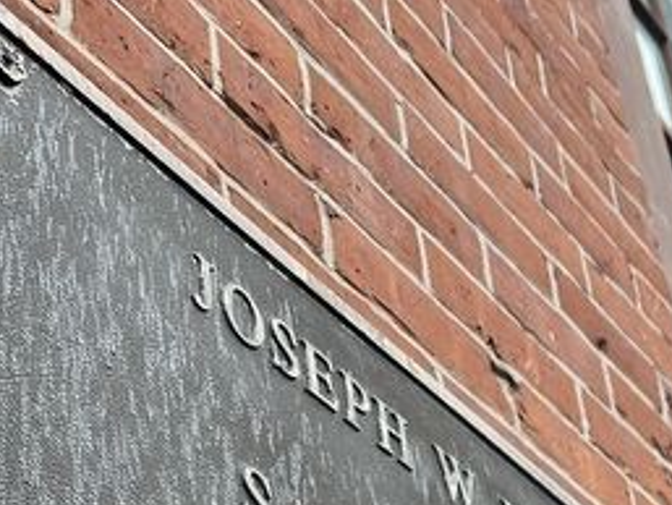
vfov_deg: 16.4
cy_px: 780
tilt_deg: +28.4
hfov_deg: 24.0
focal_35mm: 81
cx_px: 455
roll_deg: +7.7
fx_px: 1573
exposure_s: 1/122
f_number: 1.6
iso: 80
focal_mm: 5.1
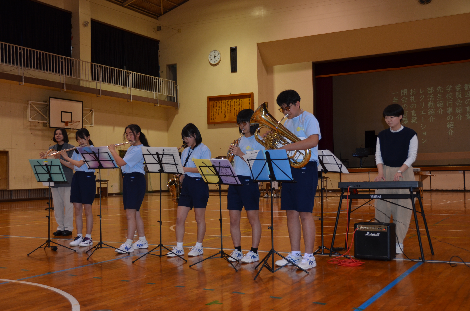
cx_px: 235
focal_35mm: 42
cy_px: 156
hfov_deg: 46.5
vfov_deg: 31.8
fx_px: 547
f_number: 4
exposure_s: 1/60
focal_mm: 28
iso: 250
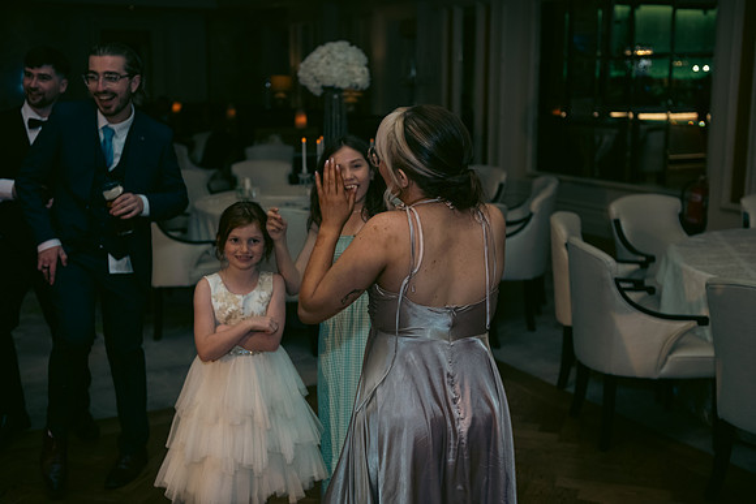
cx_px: 378
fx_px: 1008
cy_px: 252
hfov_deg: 41.1
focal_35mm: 48
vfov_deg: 28.1
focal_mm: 48
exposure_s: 1/160
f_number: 3.5
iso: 640
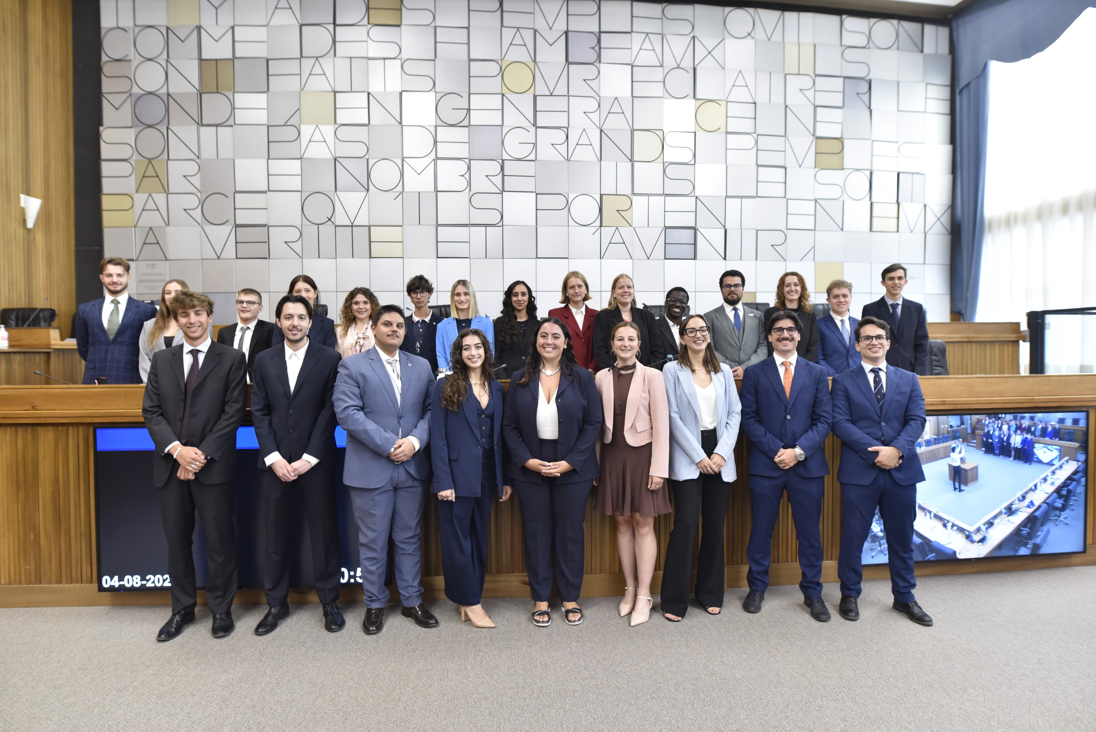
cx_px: 548
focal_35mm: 20
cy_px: 366
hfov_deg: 84.0
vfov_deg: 62.0
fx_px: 609
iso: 1600
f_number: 3.5
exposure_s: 1/125
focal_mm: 20
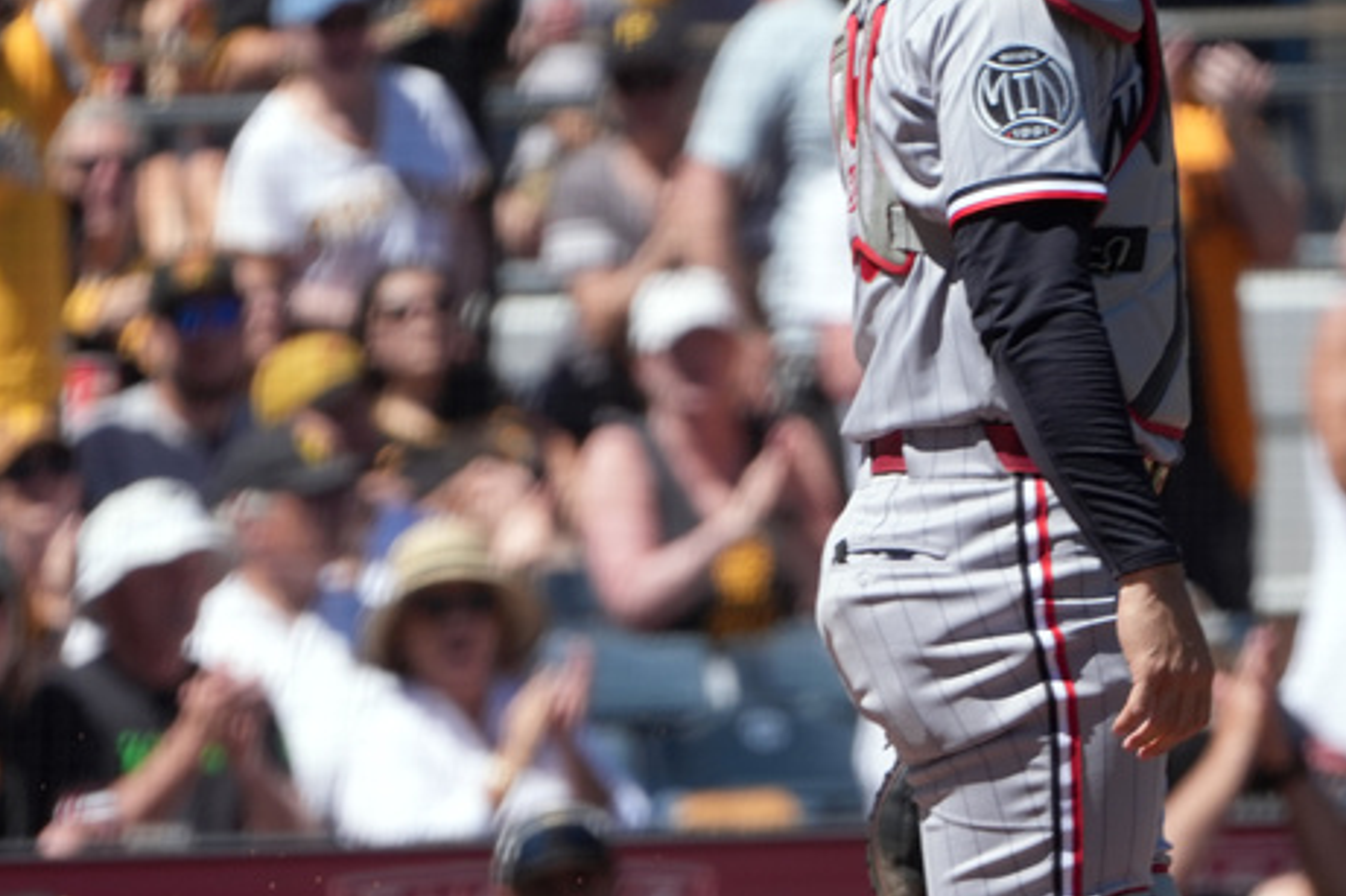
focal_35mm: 868
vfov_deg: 1.6
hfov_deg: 2.4
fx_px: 32440
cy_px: 700
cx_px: 955
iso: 400
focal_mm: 391
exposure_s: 1/2000
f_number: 5.6
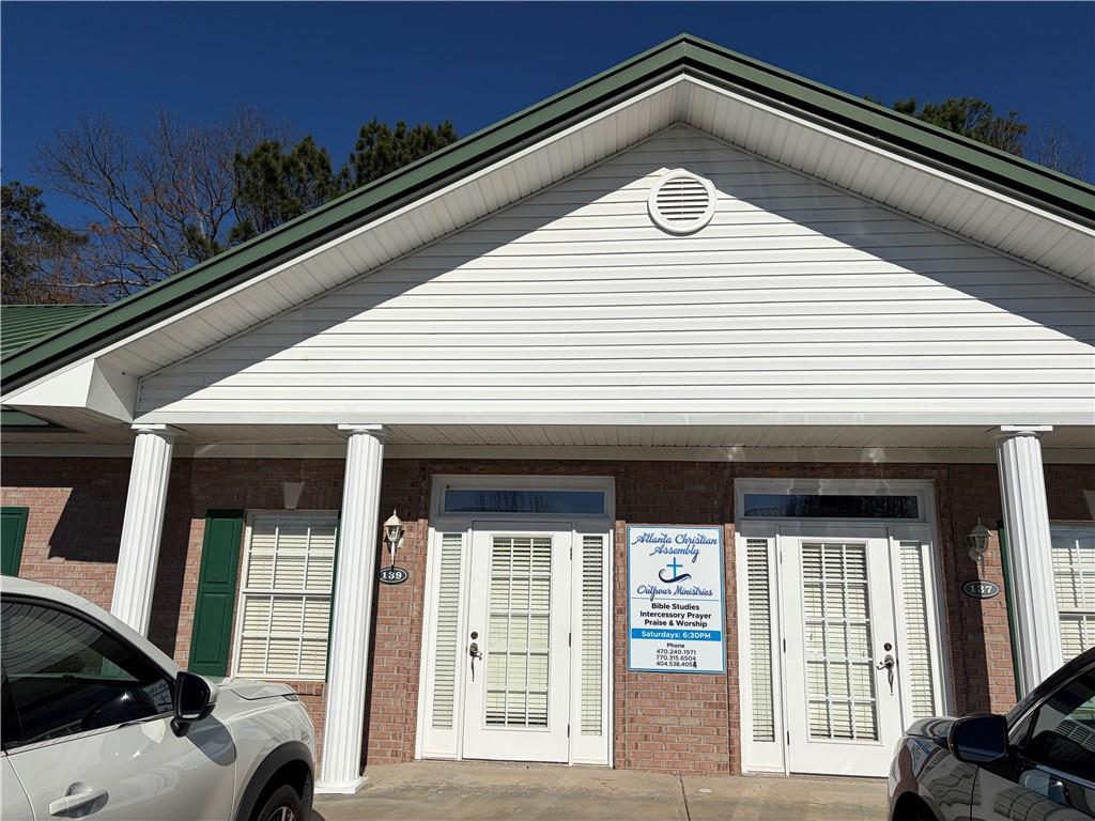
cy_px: 410
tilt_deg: +14.6
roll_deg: -1.7
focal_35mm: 26
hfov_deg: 67.3
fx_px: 822
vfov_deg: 53.1
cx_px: 548
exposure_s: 1/18519
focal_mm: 5.96
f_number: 1.6
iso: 50
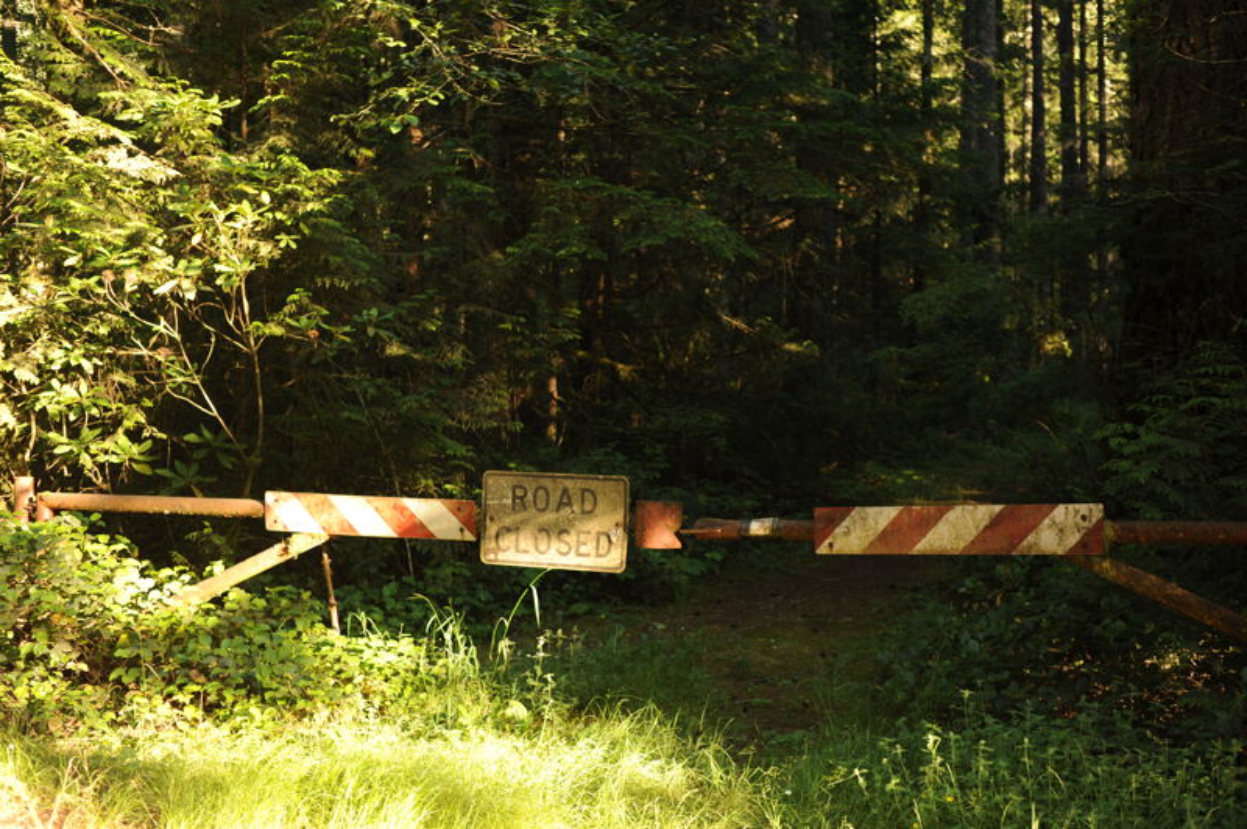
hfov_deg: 54.5
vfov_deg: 37.8
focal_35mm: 35
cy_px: 414
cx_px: 624
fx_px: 1211
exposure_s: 1/80
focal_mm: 35
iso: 250
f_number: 4
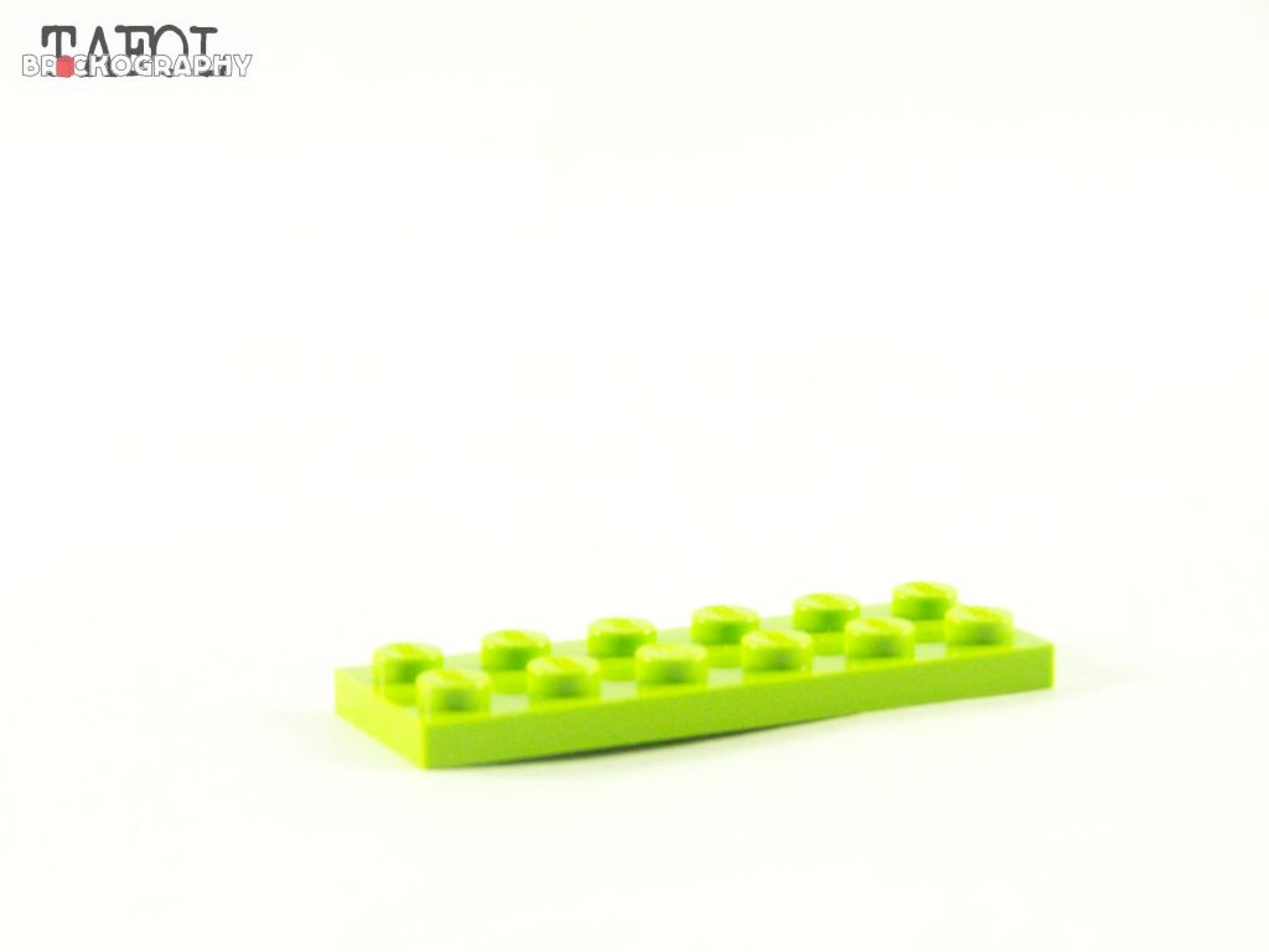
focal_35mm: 117
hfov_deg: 16.8
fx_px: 4289
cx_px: 634
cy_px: 476
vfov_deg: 12.7
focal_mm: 19.4
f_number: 3.6
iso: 400
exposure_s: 1/60
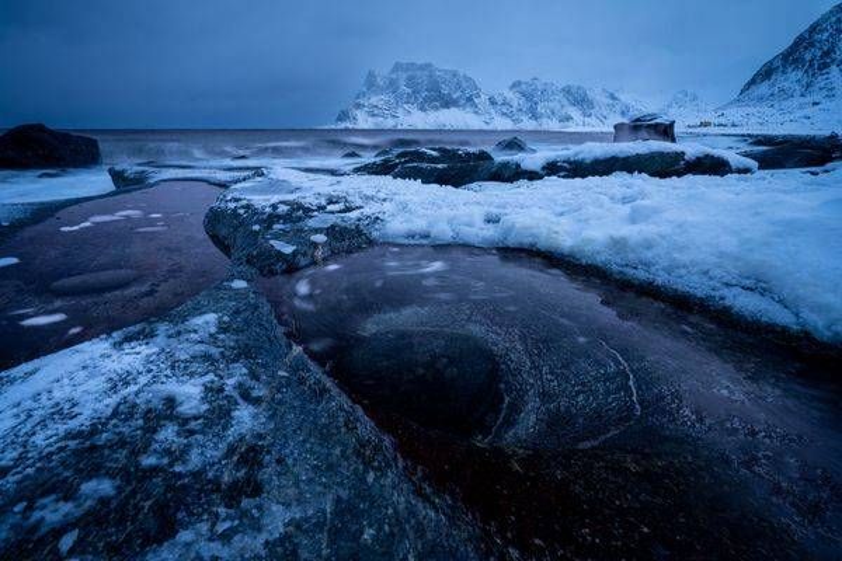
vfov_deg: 61.9
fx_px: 468
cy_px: 280
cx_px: 421
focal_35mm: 20
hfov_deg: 84.0
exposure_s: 1.6
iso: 100
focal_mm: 20
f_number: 9
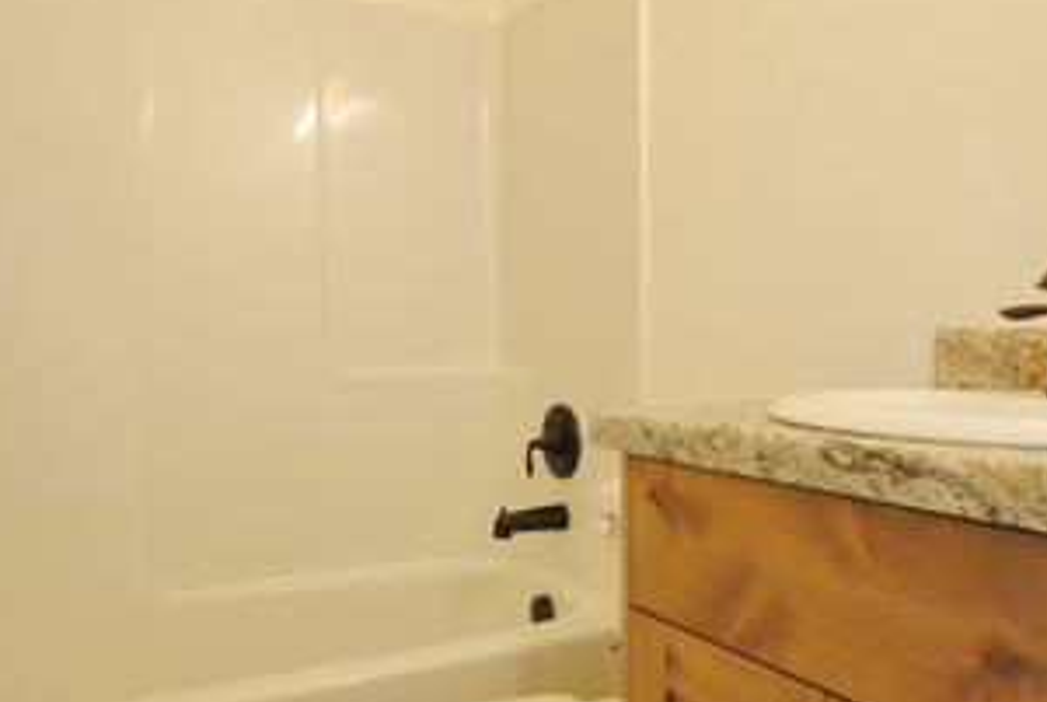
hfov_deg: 58.2
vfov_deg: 41.2
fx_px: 932
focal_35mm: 32
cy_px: 332
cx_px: 628
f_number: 3.5
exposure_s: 1/50
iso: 200
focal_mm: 10
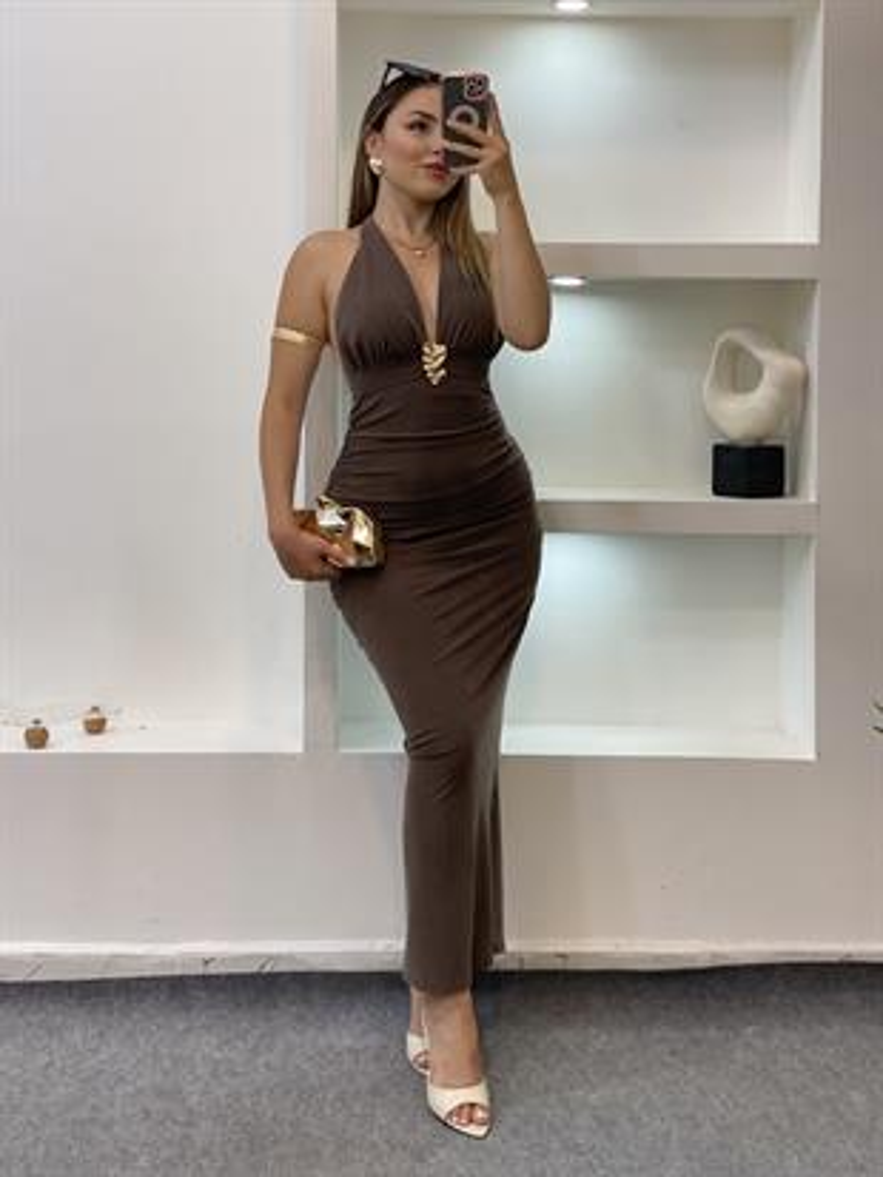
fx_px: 1768
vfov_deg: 36.8
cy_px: 588
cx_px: 442
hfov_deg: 28.0
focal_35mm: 52
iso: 80
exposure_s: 1/100
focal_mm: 6
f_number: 2
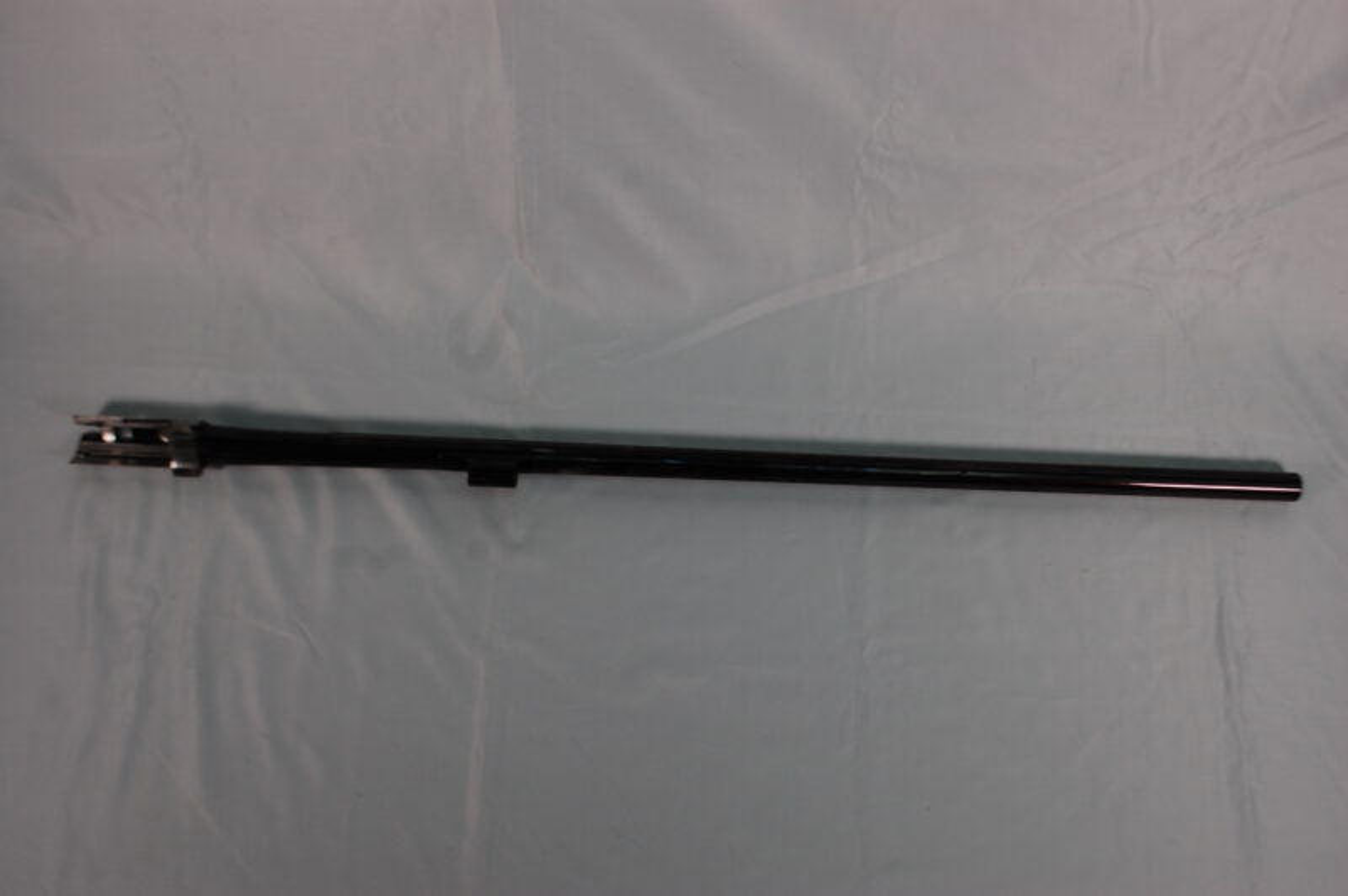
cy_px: 448
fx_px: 1347
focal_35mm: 36
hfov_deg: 53.2
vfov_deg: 36.8
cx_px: 674
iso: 200
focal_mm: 24
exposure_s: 1/125
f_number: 5.6
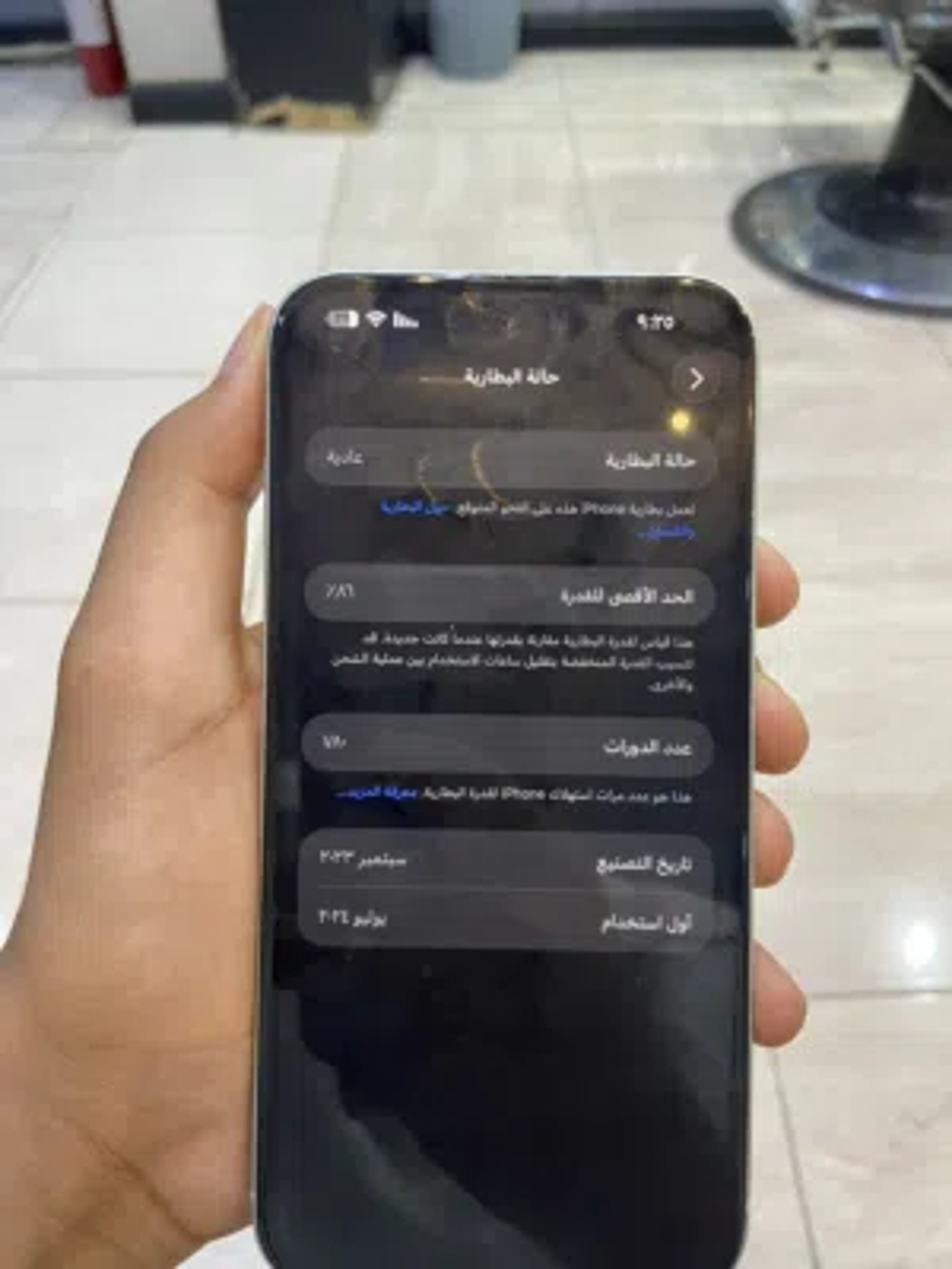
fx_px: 953
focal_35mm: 26
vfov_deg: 67.3
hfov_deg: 53.1
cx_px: 476
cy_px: 634
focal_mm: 4.25
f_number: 1.8
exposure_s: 1/50
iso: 80
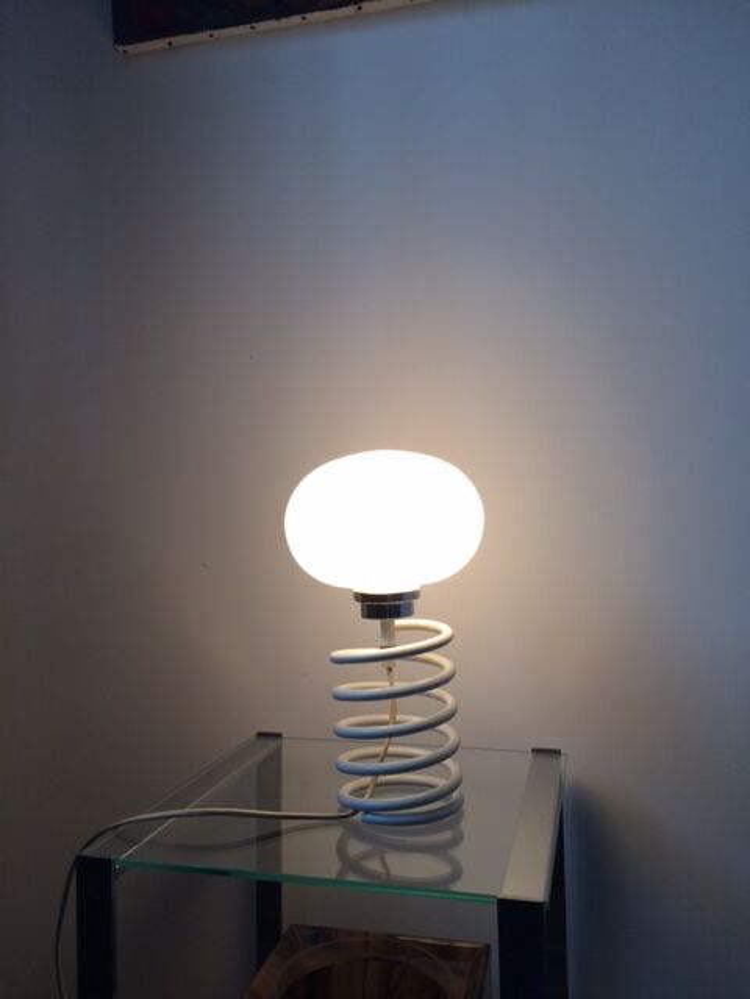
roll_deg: +0.7
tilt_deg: -1.9
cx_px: 375
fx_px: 838
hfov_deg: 48.2
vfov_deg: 61.7
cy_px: 500
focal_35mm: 29
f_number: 2.2
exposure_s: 1/50
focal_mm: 4.15
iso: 40
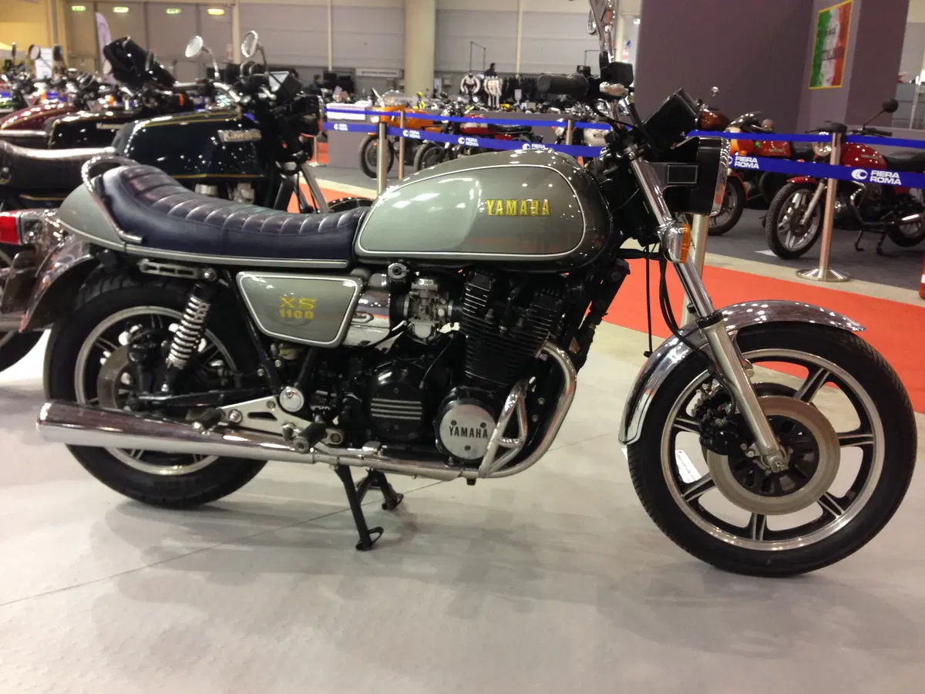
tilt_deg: -17.5
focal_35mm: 33
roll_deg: -0.9
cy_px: 347
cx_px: 462
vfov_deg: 42.9
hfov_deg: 55.4
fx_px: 882
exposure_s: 1/20
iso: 100
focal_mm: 4.12
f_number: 2.4
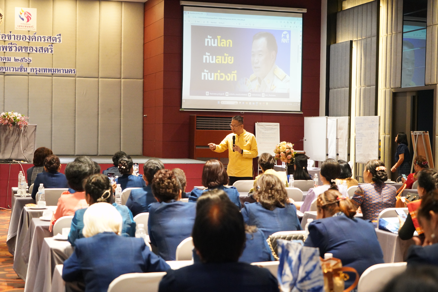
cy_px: 146
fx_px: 767
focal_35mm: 63
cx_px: 219
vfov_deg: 21.6
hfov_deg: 31.9
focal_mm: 63
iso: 10000
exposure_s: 1/160
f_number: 5
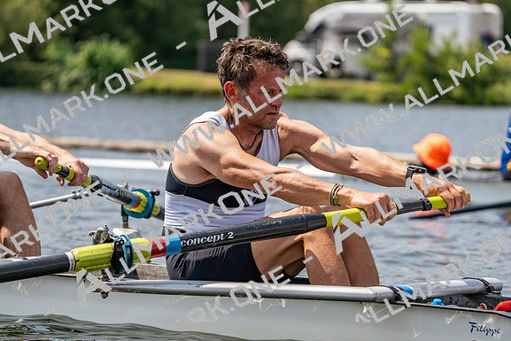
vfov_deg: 6.4
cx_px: 256
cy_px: 170
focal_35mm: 215
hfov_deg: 9.6
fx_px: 3052
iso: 200
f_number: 5.6
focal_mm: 214
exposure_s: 1/1600
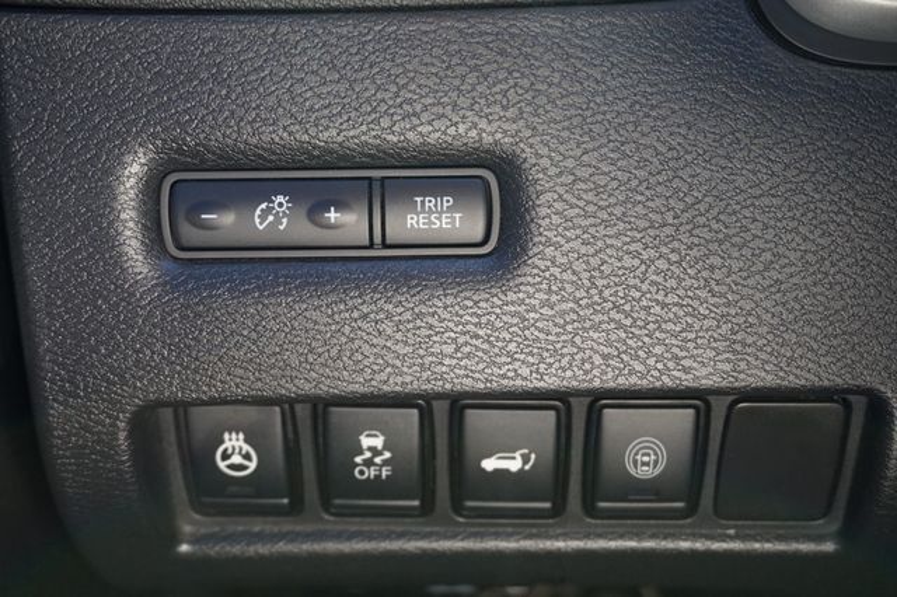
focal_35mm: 42
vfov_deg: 31.9
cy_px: 298
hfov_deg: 46.4
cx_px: 448
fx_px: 1046
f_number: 4.5
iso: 320
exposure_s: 1/60
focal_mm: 28
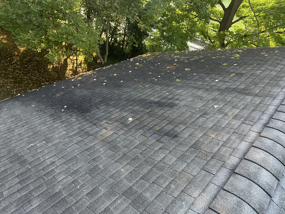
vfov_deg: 56.8
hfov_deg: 71.6
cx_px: 142
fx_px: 198
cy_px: 107
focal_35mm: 24
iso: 200
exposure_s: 1/121
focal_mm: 6.86
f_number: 1.78
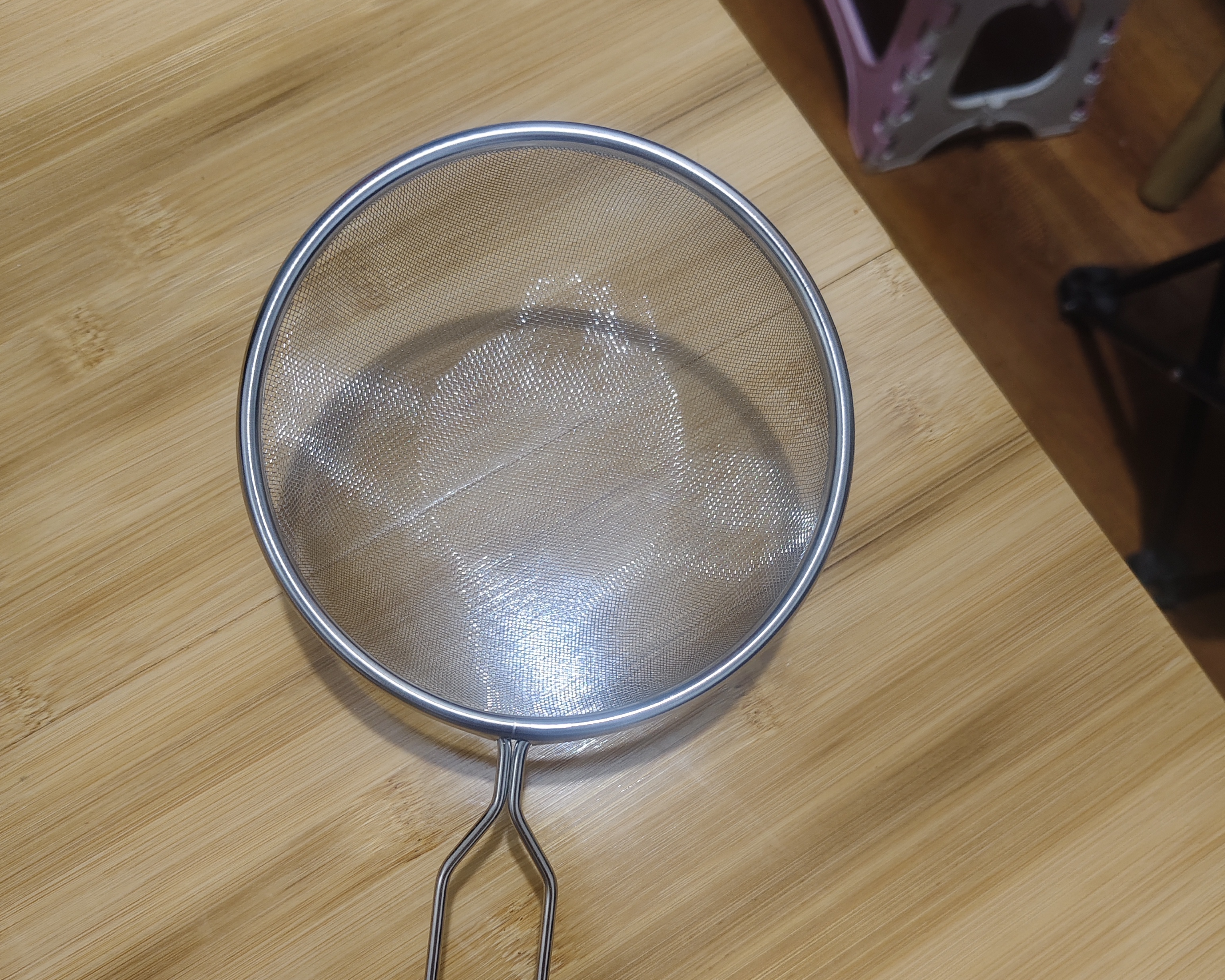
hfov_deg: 58.8
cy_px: 572
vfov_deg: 48.3
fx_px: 1088
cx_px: 612
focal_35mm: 30
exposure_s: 1/50
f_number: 1.88
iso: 805
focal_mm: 5.56
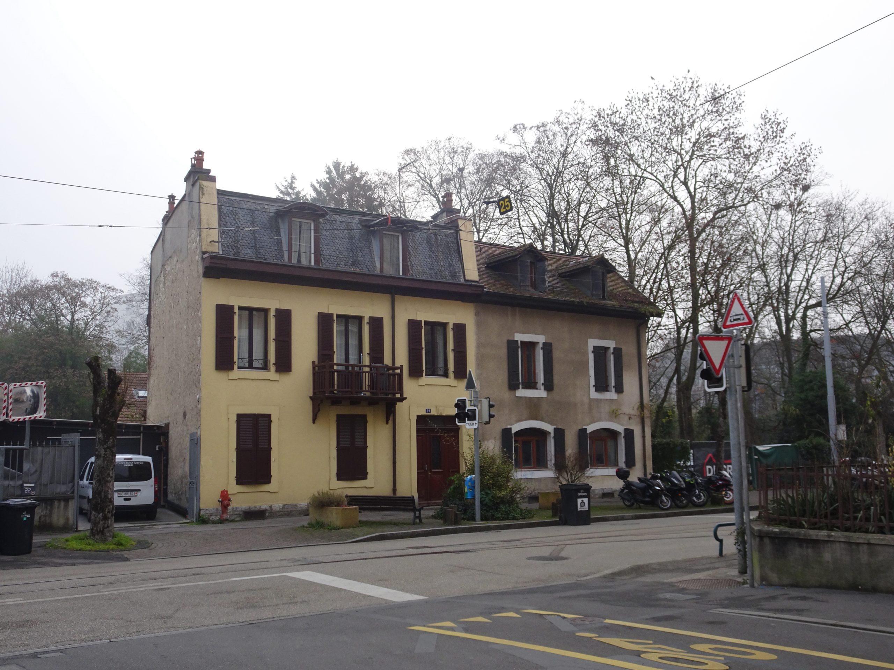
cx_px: 447
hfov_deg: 52.6
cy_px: 335
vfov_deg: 40.7
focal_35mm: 35
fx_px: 904
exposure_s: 1/80
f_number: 4
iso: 80
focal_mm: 5.98
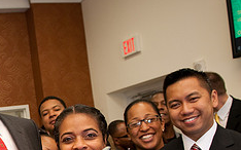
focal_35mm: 64
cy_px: 178
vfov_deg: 19.1
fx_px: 422
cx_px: -20
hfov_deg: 29.0
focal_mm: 17
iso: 400
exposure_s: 1/80
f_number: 2.8
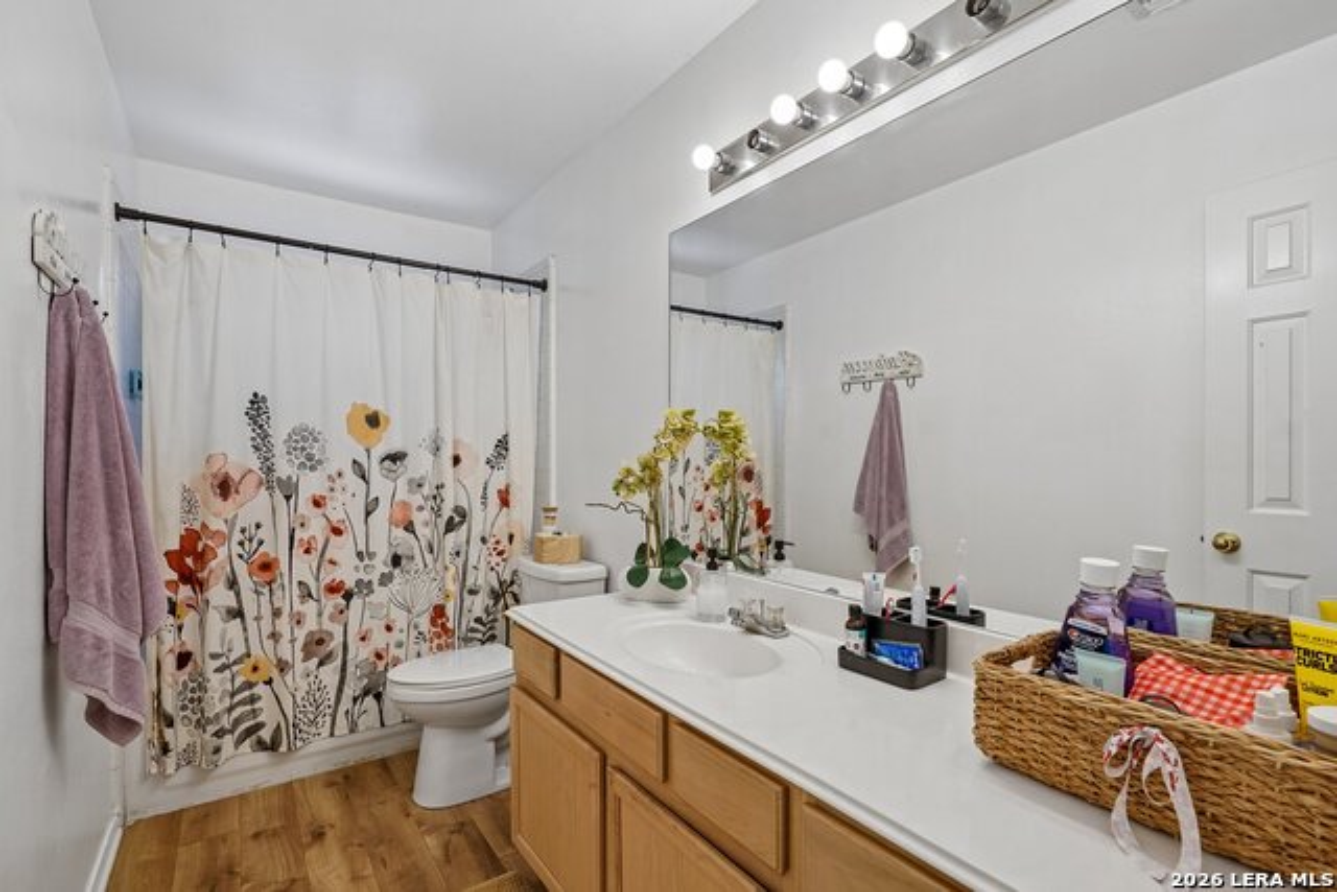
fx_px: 594
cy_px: 446
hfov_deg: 96.7
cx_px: 668
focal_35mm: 16
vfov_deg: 73.8
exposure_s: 1/25
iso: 400
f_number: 8
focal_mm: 16
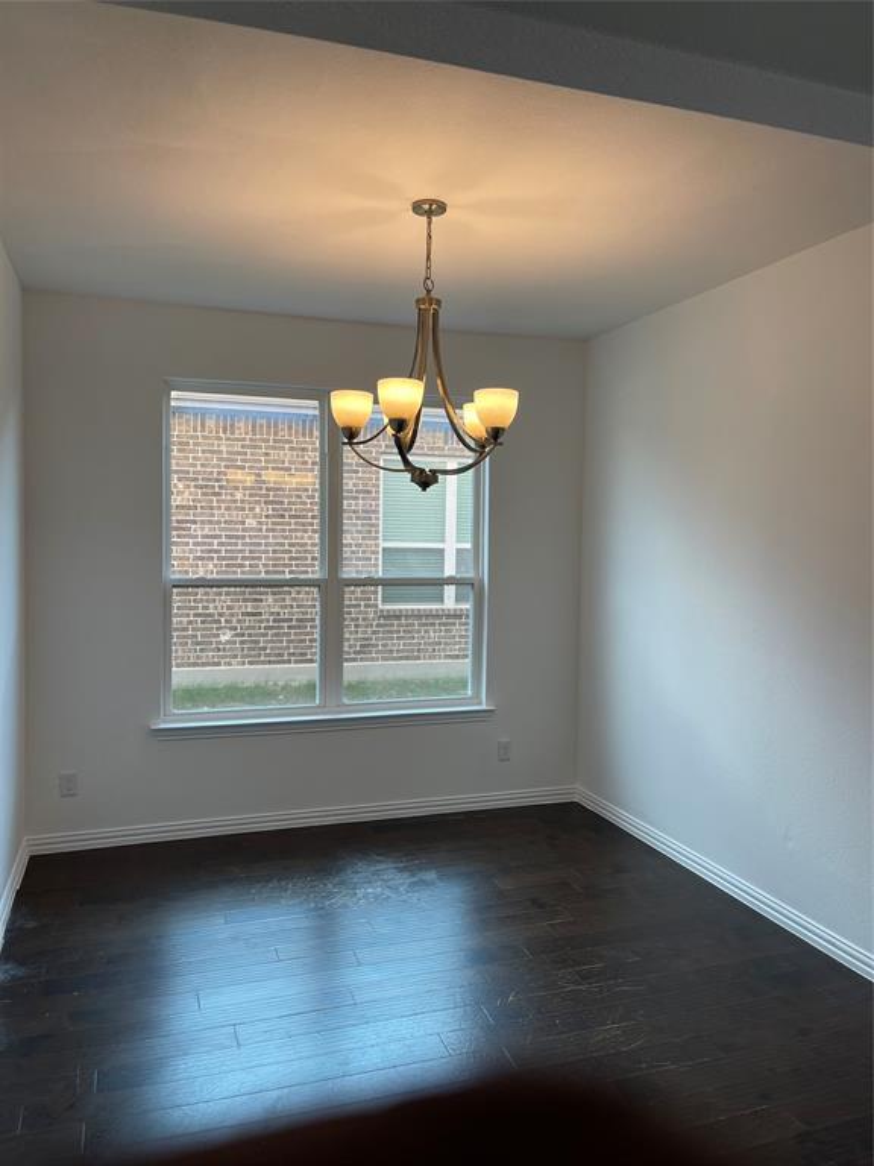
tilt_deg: -2.5
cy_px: 583
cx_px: 437
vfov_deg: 67.3
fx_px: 875
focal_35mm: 26
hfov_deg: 53.1
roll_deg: -0.9
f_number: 1.6
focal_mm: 5.1
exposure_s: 1/120
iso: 50
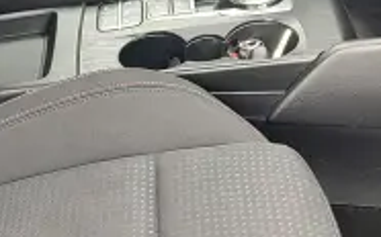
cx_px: -8
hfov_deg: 23.5
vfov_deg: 15.3
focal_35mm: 84
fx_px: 872
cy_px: 8
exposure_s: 1/100
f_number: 1.8
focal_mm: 5.56
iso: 192
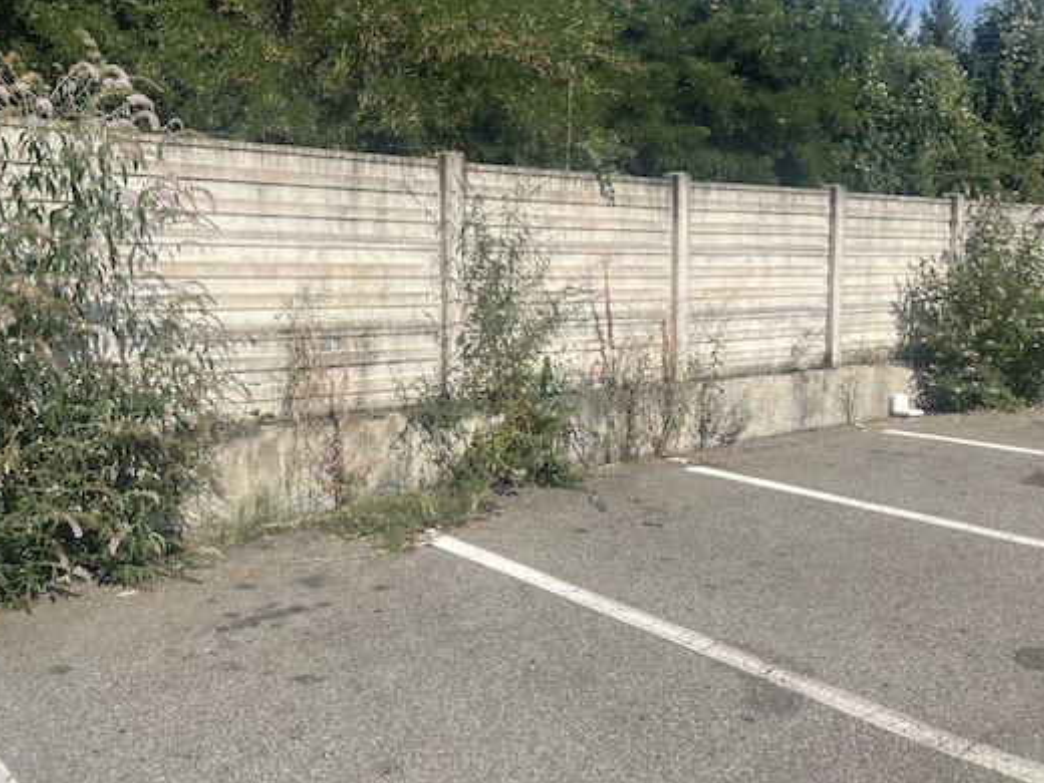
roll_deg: +0.7
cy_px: 397
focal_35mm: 35
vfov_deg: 40.7
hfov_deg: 52.6
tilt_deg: -6.9
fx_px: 1056
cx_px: 546
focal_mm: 4.2
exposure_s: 1/4292
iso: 32
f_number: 1.6
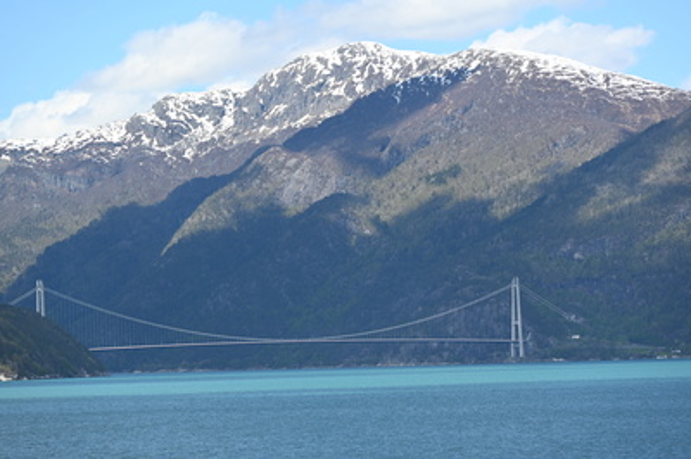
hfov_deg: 14.2
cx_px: 346
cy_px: 230
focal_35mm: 145
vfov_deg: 9.4
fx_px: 2781
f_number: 6.3
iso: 140
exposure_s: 1/500
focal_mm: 145
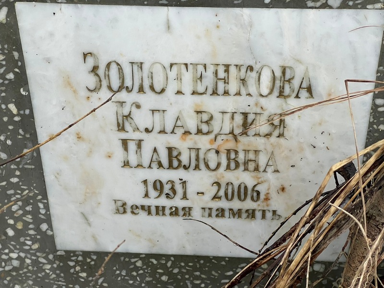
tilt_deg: -41.2
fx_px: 854
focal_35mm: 77
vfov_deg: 19.1
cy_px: 144
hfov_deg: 25.3
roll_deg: -1.0
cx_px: 192
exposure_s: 1/97
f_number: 2.8
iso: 200
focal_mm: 9
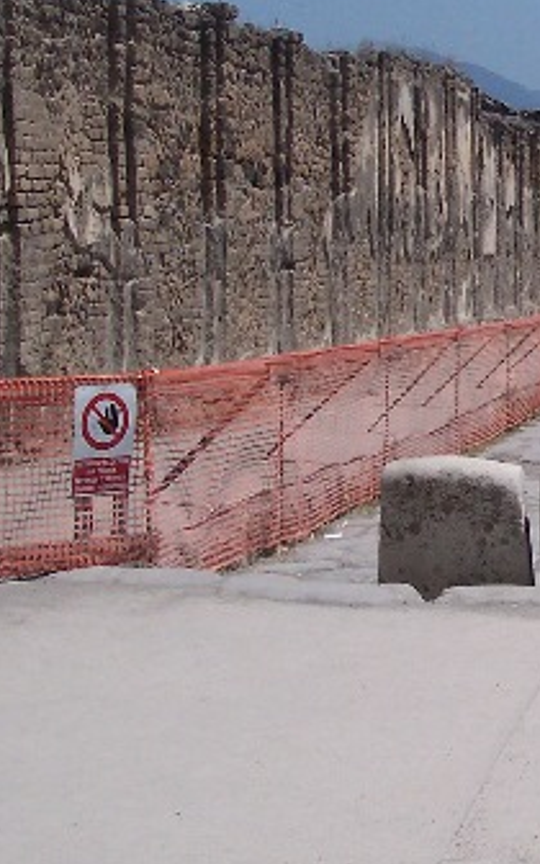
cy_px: 216
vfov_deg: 21.5
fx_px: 2260
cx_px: 761
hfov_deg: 13.0
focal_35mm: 96
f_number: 4.8
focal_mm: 8
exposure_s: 1/1000
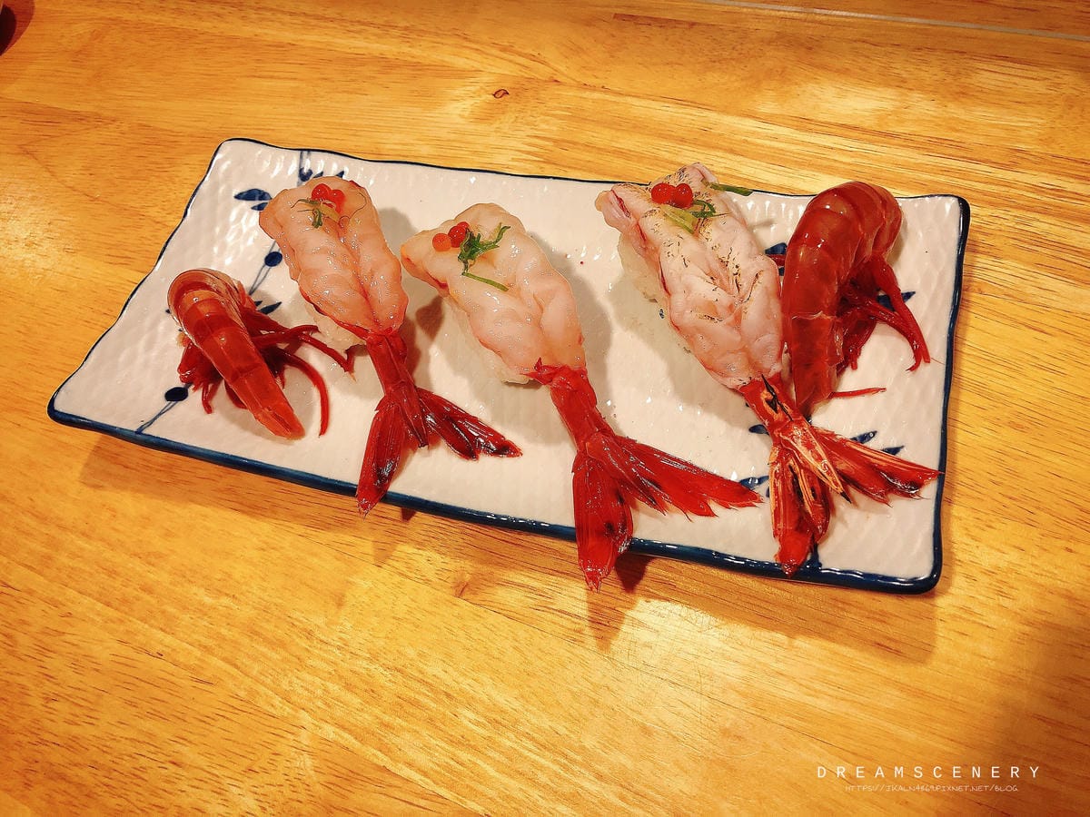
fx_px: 882
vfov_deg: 49.7
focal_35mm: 28
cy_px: 408
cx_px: 545
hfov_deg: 63.4
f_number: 1.8
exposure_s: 1/15
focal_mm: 3.99
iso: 50
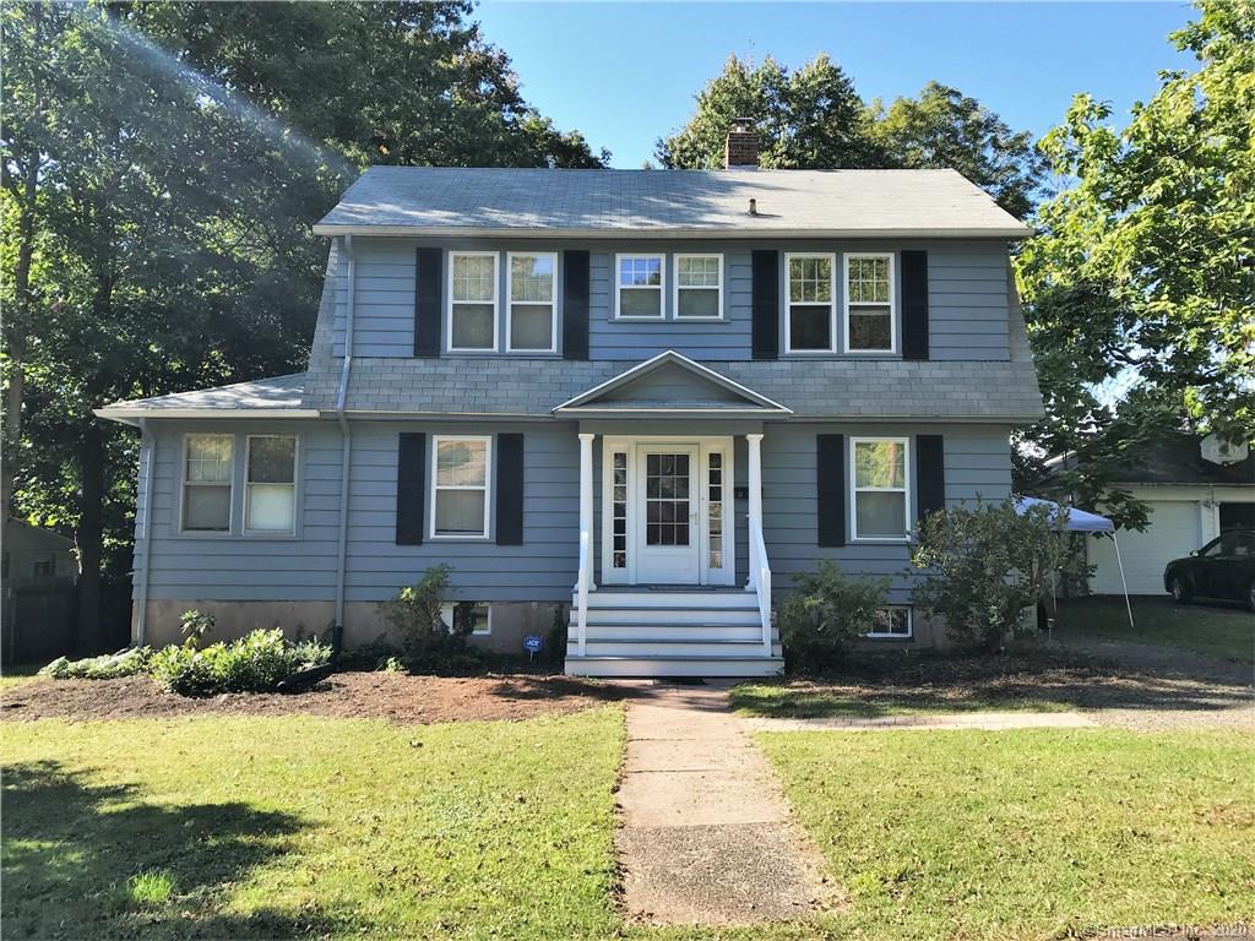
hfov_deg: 63.4
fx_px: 1015
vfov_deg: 49.7
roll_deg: -0.4
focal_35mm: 28
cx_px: 628
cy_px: 470
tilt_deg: +5.3
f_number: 1.8
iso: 20
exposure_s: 1/643
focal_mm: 3.99
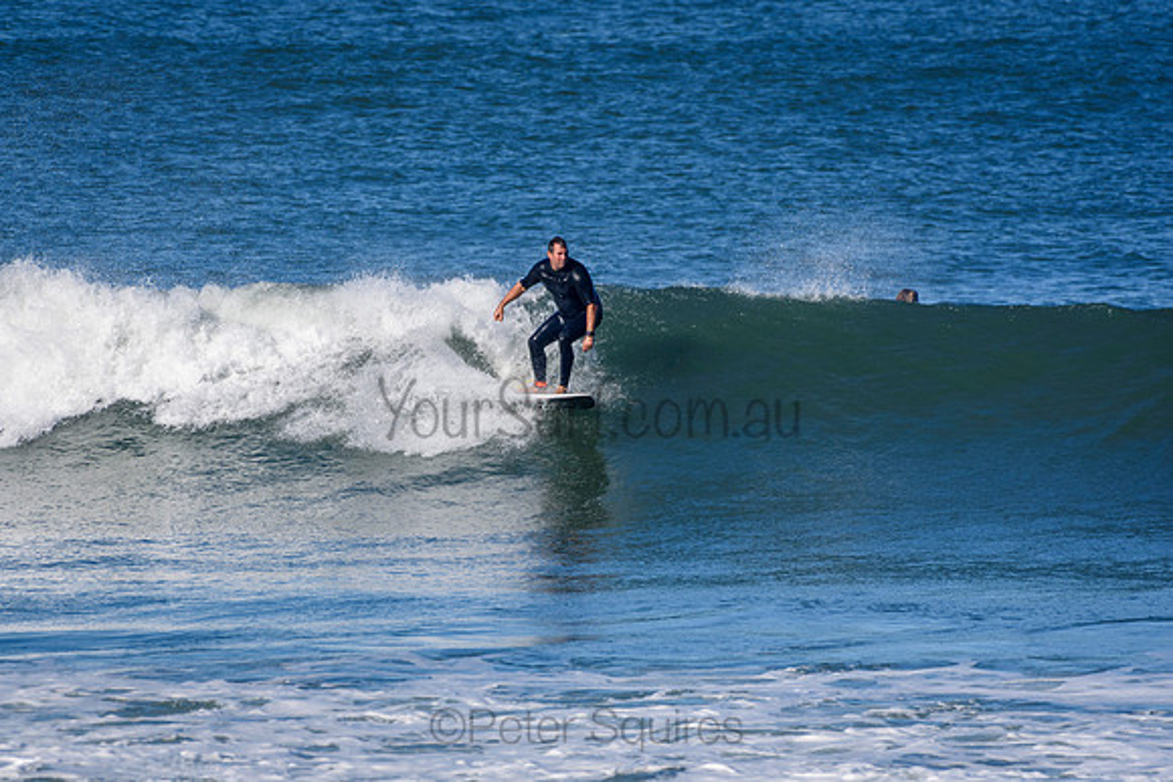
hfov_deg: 2.7
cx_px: 586
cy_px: 391
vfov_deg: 1.8
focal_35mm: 750
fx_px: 24442
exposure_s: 1/2000
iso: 320
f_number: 5.6
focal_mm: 500
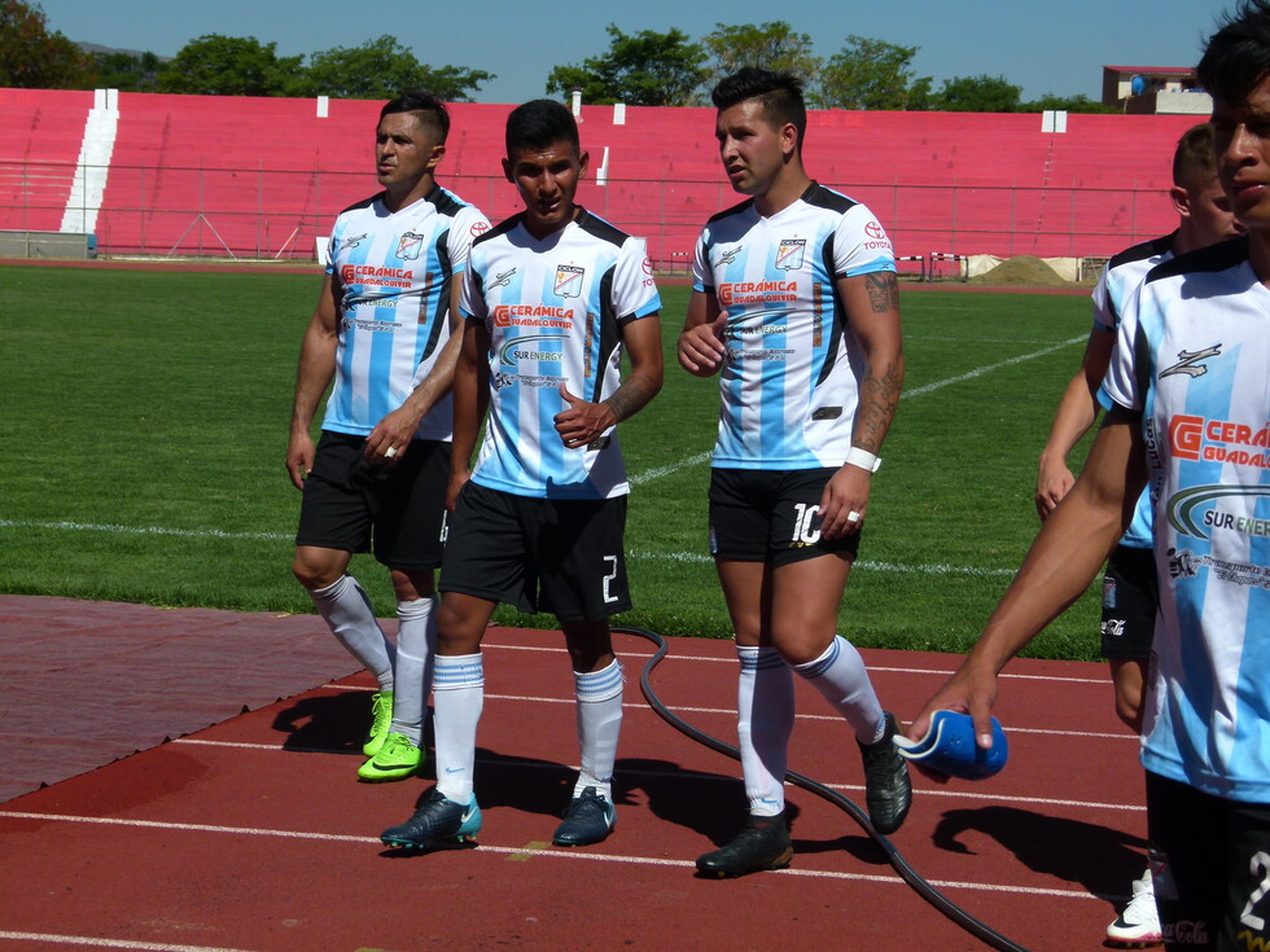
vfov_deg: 16.8
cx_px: 635
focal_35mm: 88
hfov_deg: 22.3
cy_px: 476
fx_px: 3229
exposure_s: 1/1600
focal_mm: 15.8
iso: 100
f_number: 4
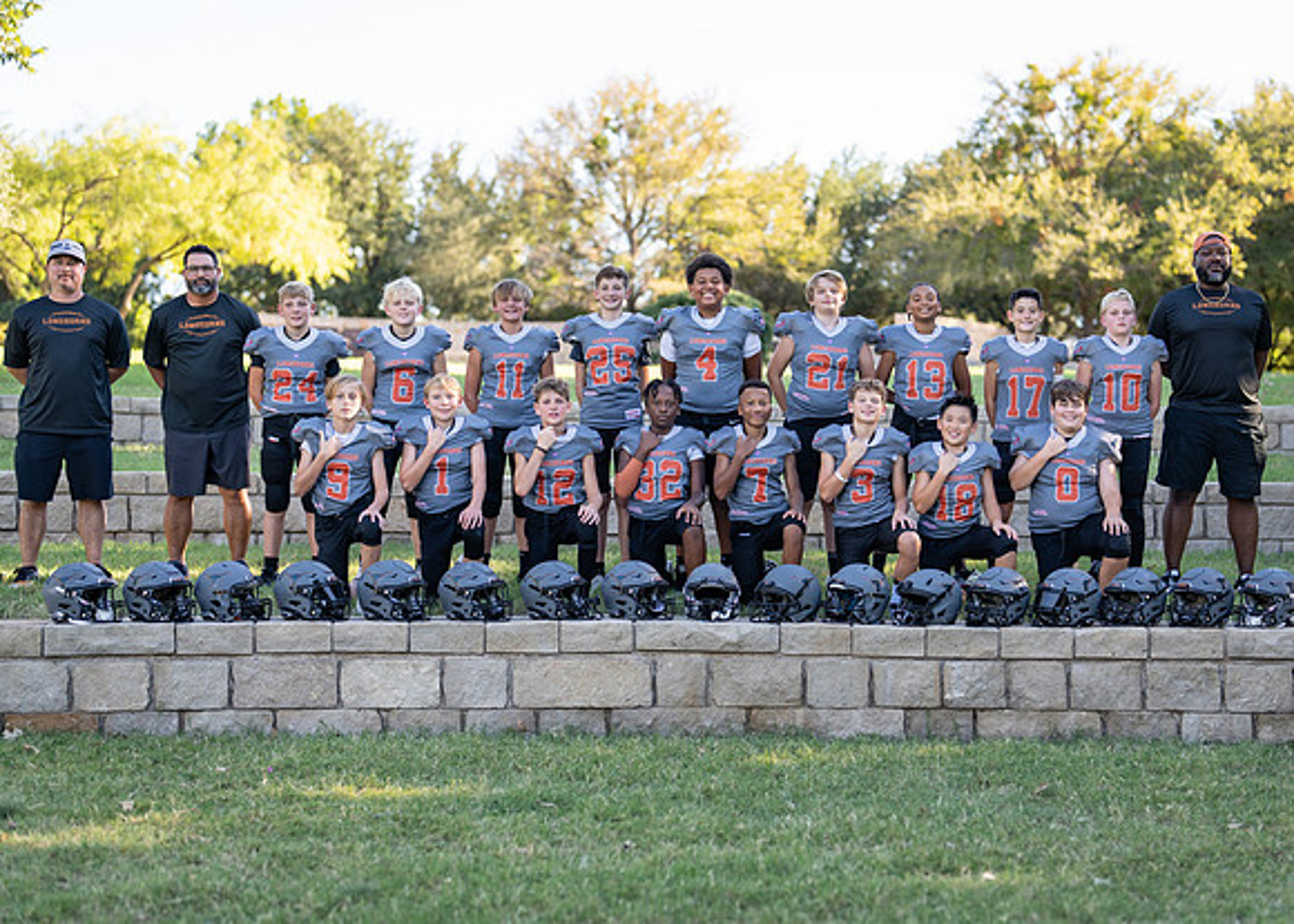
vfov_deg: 24.5
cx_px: 760
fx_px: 2125
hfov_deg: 33.8
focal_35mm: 58
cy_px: 482
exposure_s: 1/640
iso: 100
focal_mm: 50
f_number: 1.6
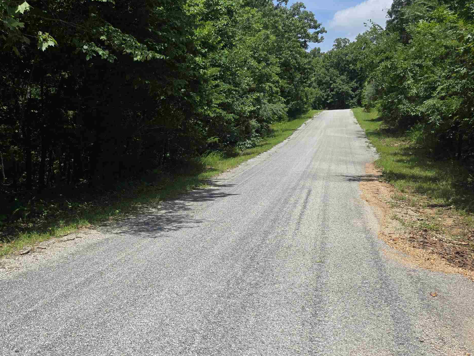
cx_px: 105
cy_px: 223
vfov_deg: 37.5
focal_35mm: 38
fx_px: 520
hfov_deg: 46.7
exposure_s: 1/4333
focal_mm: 6.3
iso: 80
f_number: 1.7
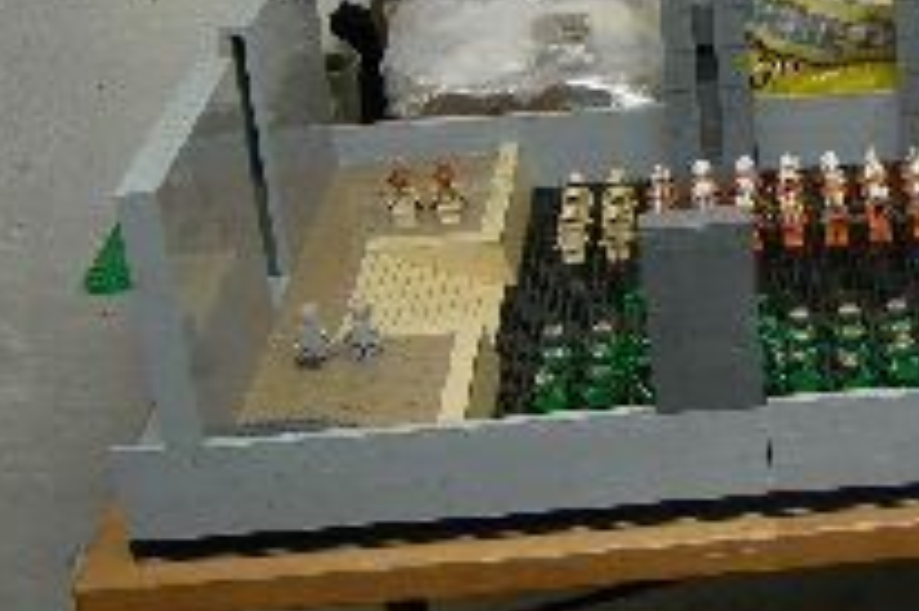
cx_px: 1062
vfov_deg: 14.9
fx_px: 2321
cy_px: 96
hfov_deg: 21.1
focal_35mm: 91
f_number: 2.7
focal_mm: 7.5
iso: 64
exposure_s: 1/60
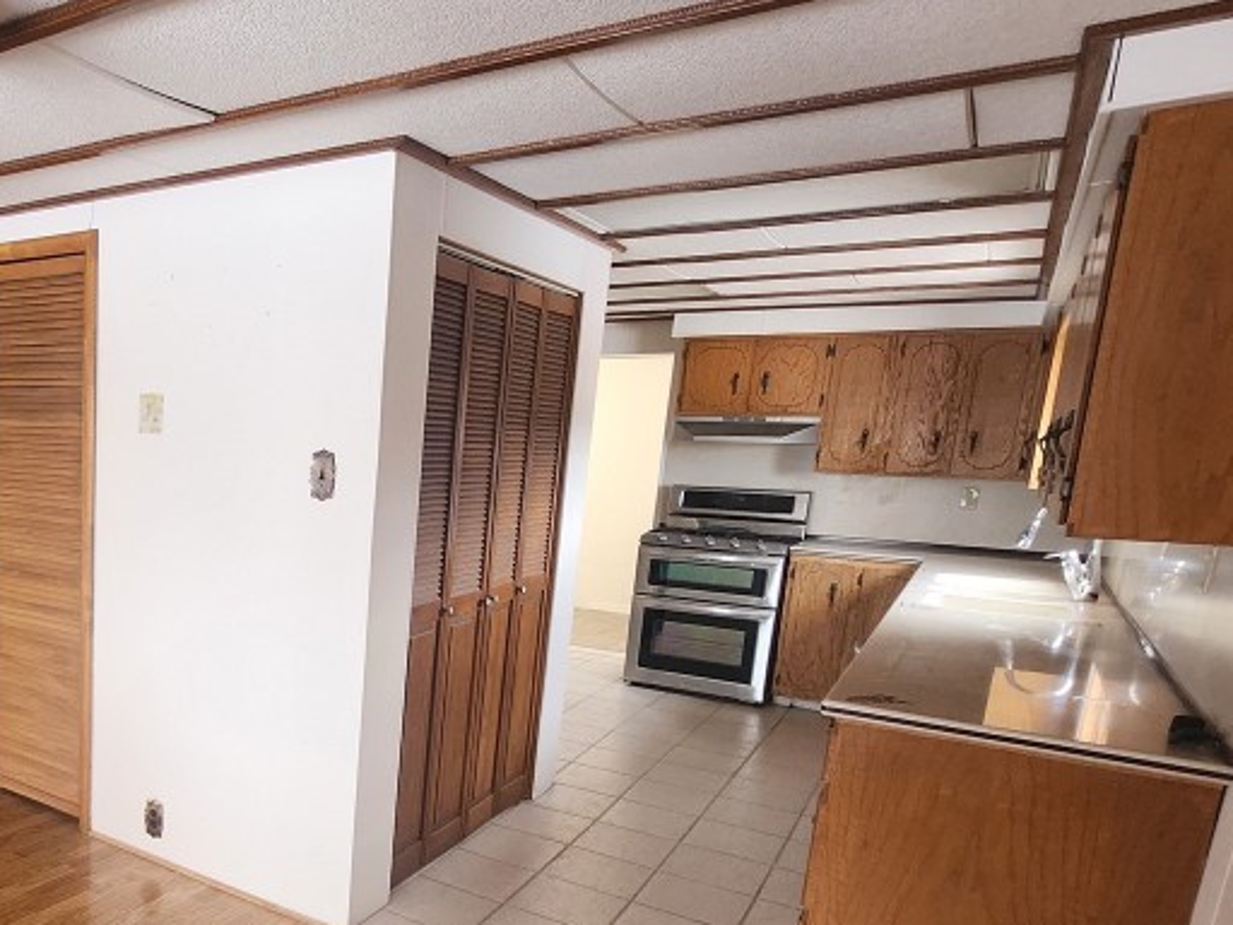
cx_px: 173
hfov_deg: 59.5
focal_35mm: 26
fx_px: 926
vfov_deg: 52.3
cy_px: 595
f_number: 2.2
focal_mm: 1.74
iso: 250
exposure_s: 1/60
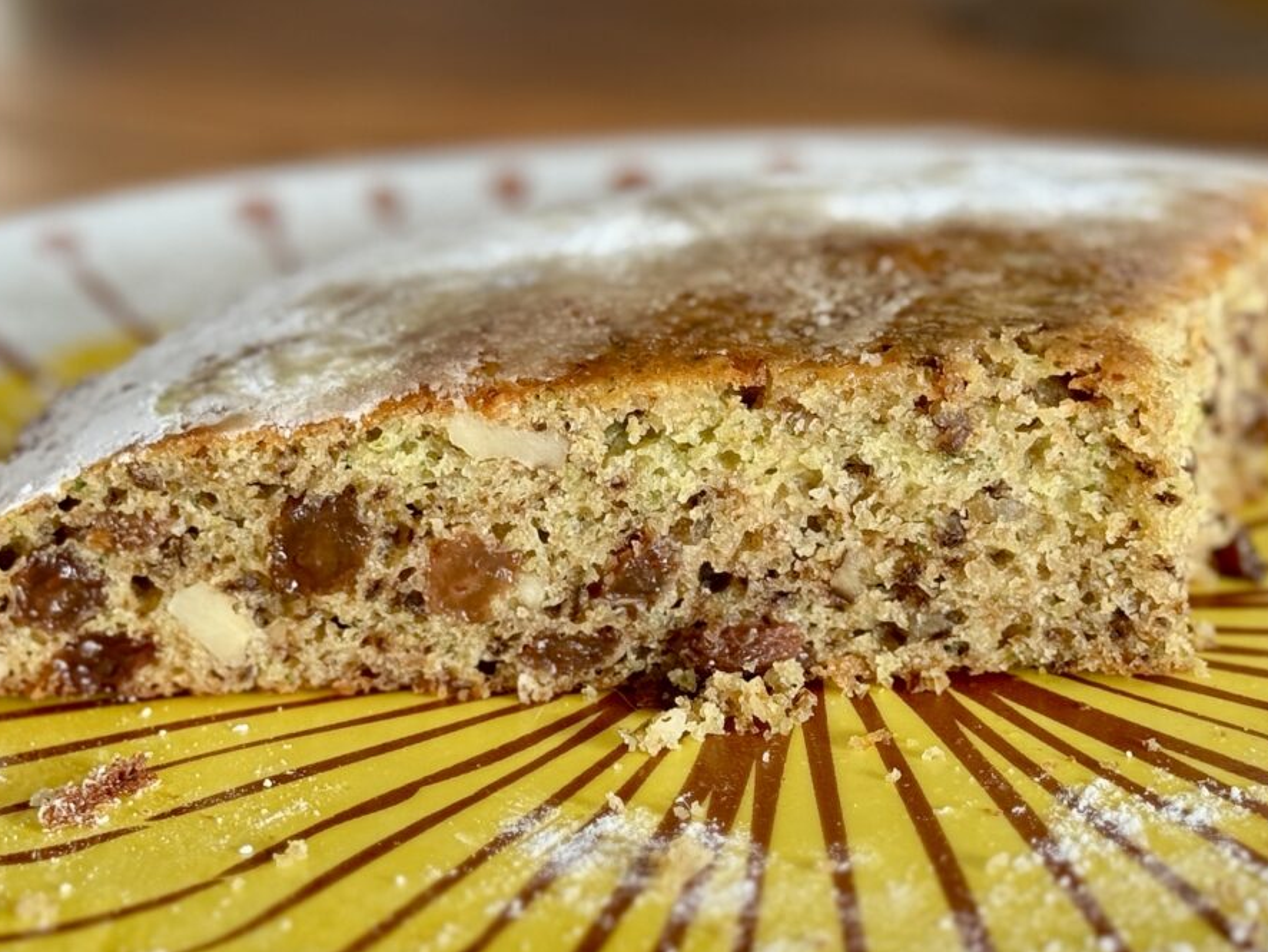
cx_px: 603
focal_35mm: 52
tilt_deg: -19.6
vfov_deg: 28.0
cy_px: 442
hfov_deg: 36.8
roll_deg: -0.1
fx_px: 1905
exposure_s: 1/77
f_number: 1.78
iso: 100
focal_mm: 6.76
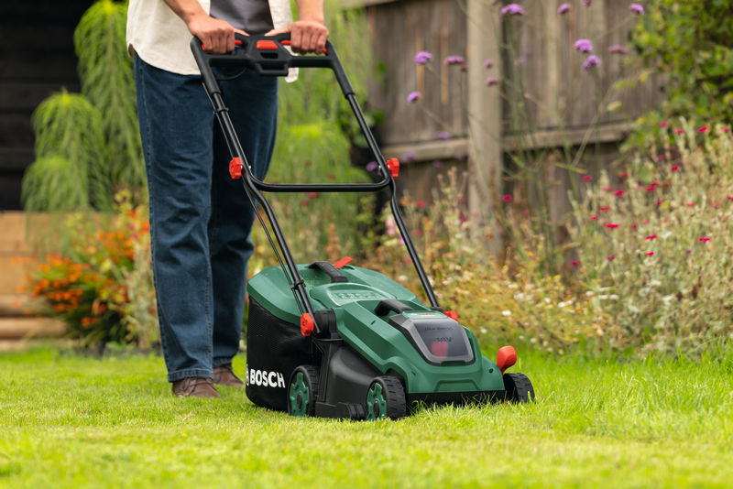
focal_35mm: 144
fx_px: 2933
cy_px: 244
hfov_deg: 14.2
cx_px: 366
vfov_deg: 9.5
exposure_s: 1/200
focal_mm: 144
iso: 400
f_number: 4.5
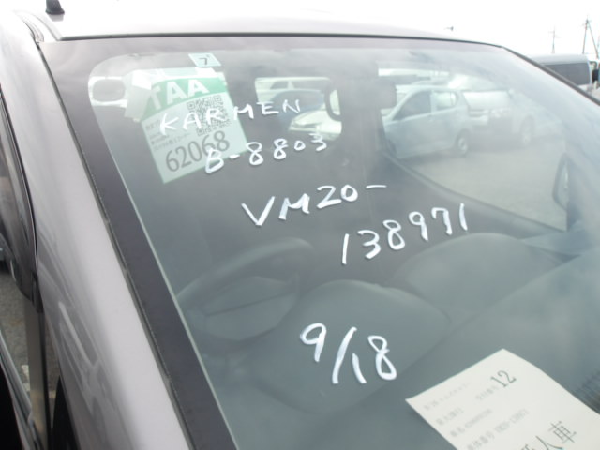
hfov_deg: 65.3
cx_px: 300
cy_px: 225
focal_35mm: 27
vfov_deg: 51.4
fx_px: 468
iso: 100
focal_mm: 4.9
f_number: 10.4
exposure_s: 1/60
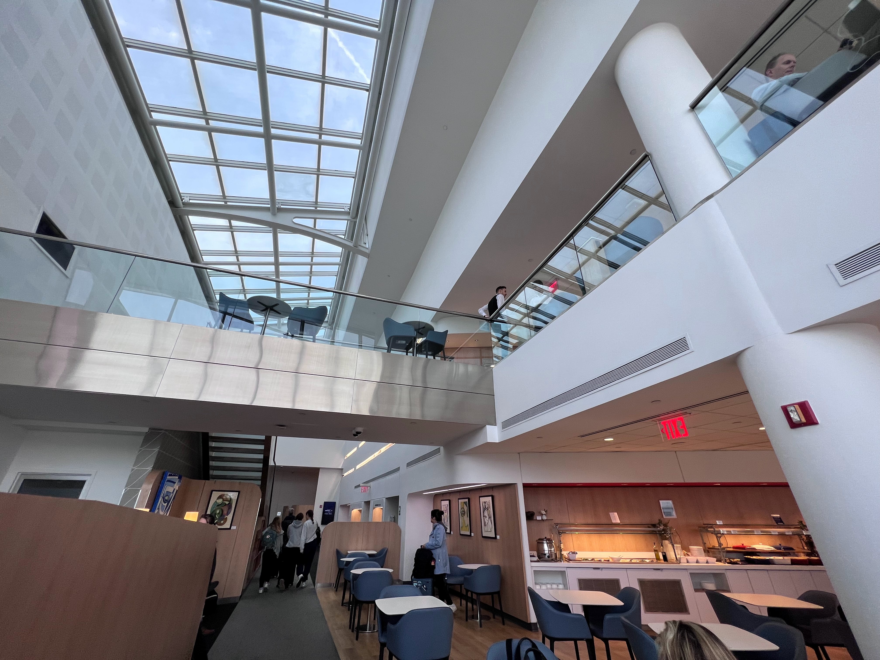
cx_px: 440
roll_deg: +0.6
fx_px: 330
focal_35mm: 13
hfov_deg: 106.2
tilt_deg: +29.4
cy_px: 330
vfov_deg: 89.9
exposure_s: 1/120
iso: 64
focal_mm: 1.57
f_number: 1.8
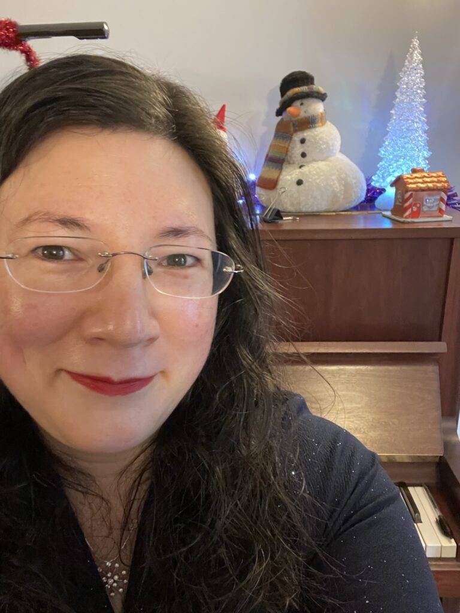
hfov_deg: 46.8
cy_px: 306
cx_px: 230
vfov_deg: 60.0
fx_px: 532
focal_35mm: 30
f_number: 2.2
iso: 800
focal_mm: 2.71
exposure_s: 1/23
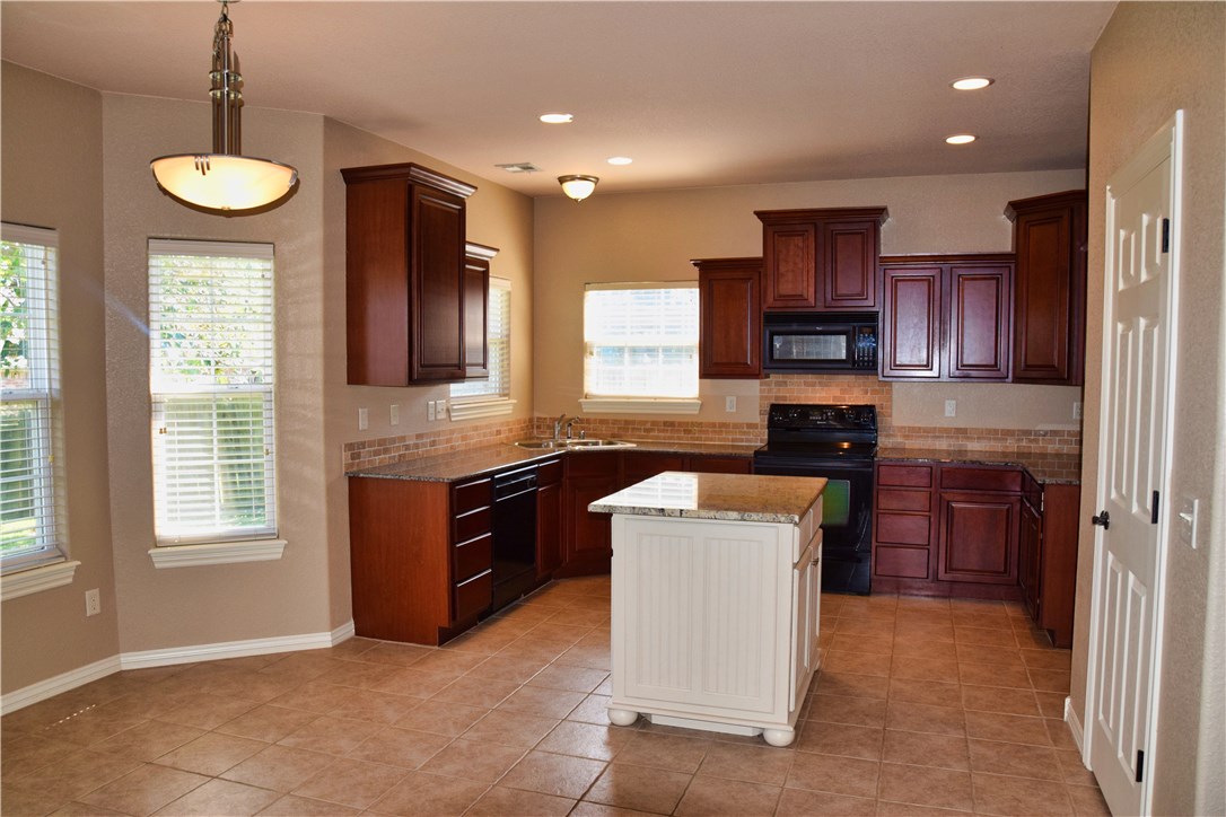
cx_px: 613
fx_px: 1635
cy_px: 408
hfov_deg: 41.1
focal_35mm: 48
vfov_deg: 28.1
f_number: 5.6
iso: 720
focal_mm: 32
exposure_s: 1/125
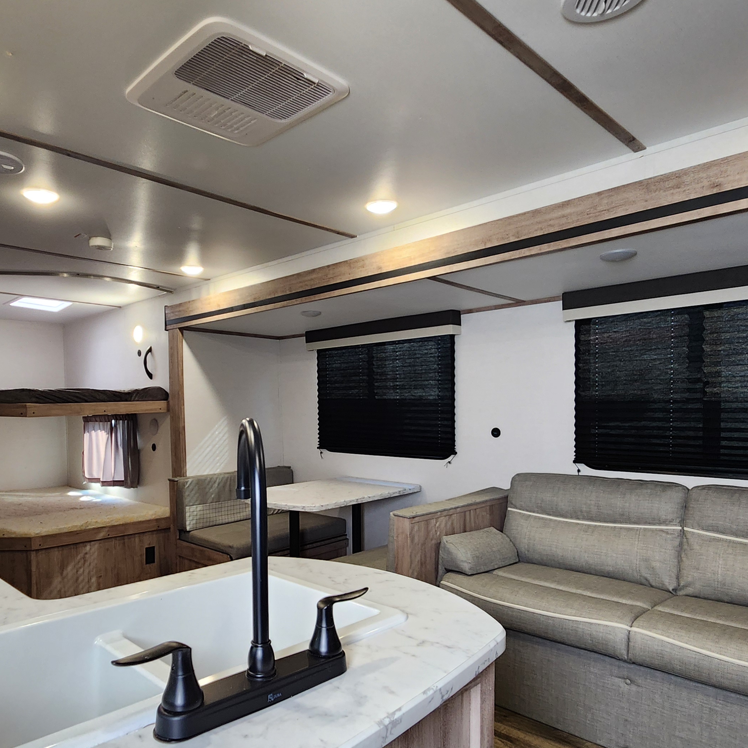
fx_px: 538
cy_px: 433
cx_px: 308
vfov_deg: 69.2
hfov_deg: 69.1
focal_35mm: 22
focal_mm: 2.2
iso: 200
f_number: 2.2
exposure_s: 1/60
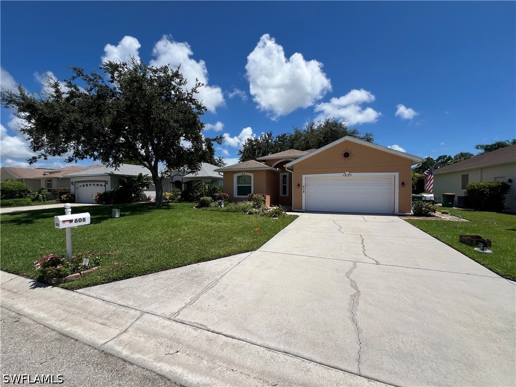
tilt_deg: -1.0
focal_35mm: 13
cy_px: 194
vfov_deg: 89.9
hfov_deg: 106.2
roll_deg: +0.3
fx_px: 194
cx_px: 258
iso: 32
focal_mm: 1.57
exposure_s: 1/2370
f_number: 1.8
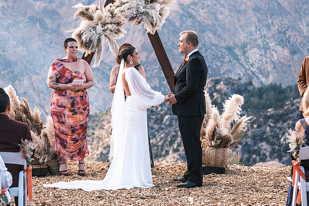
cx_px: 154
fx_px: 884
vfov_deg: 13.3
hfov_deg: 19.8
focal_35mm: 103
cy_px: 103
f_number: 2.8
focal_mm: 68.7
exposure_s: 1/850
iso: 400
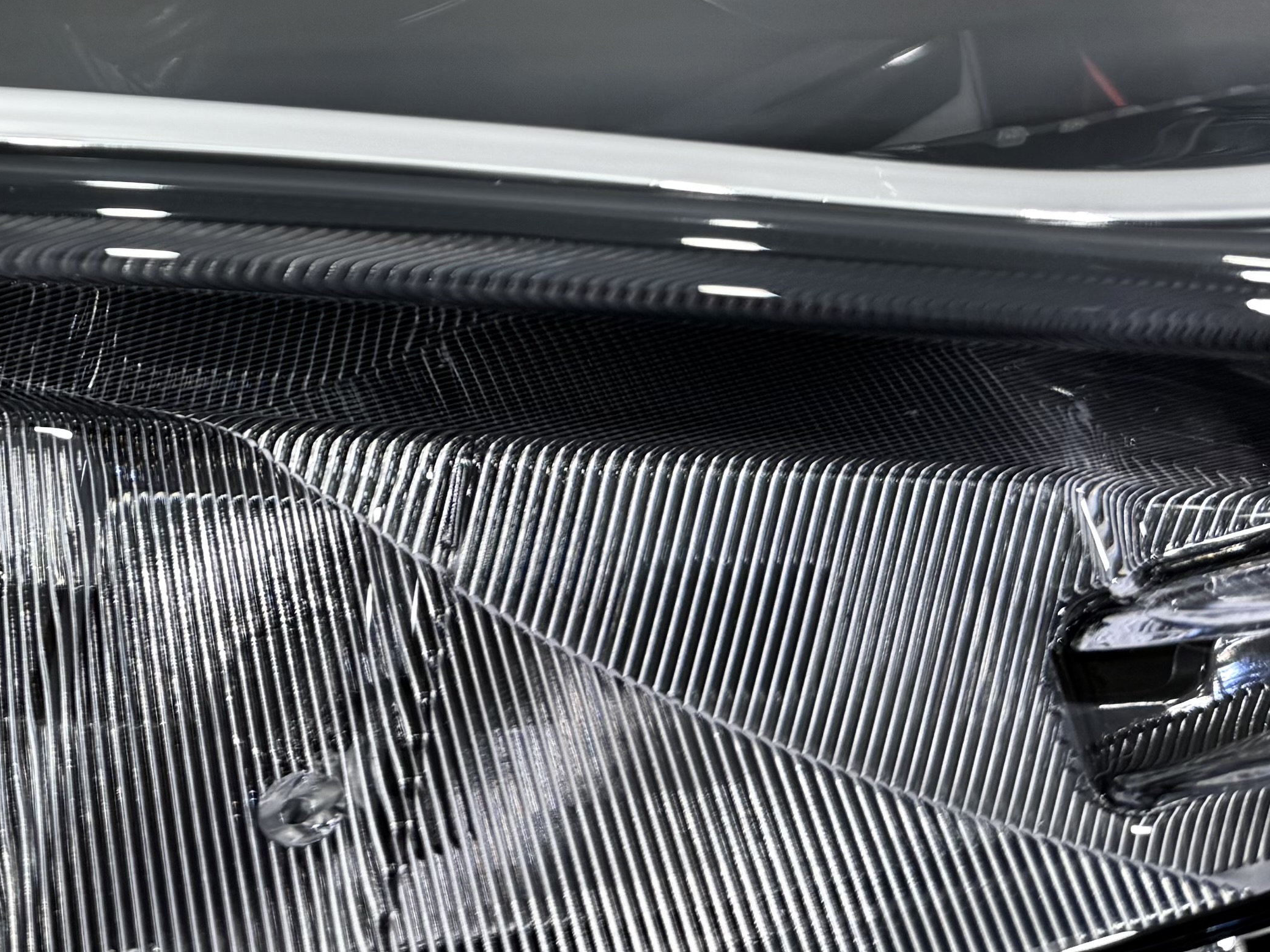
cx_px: -26
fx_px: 2422
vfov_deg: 20.4
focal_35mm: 66
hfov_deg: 27.5
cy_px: -278
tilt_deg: -69.7
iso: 50
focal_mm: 6.76
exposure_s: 1/129
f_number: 1.78
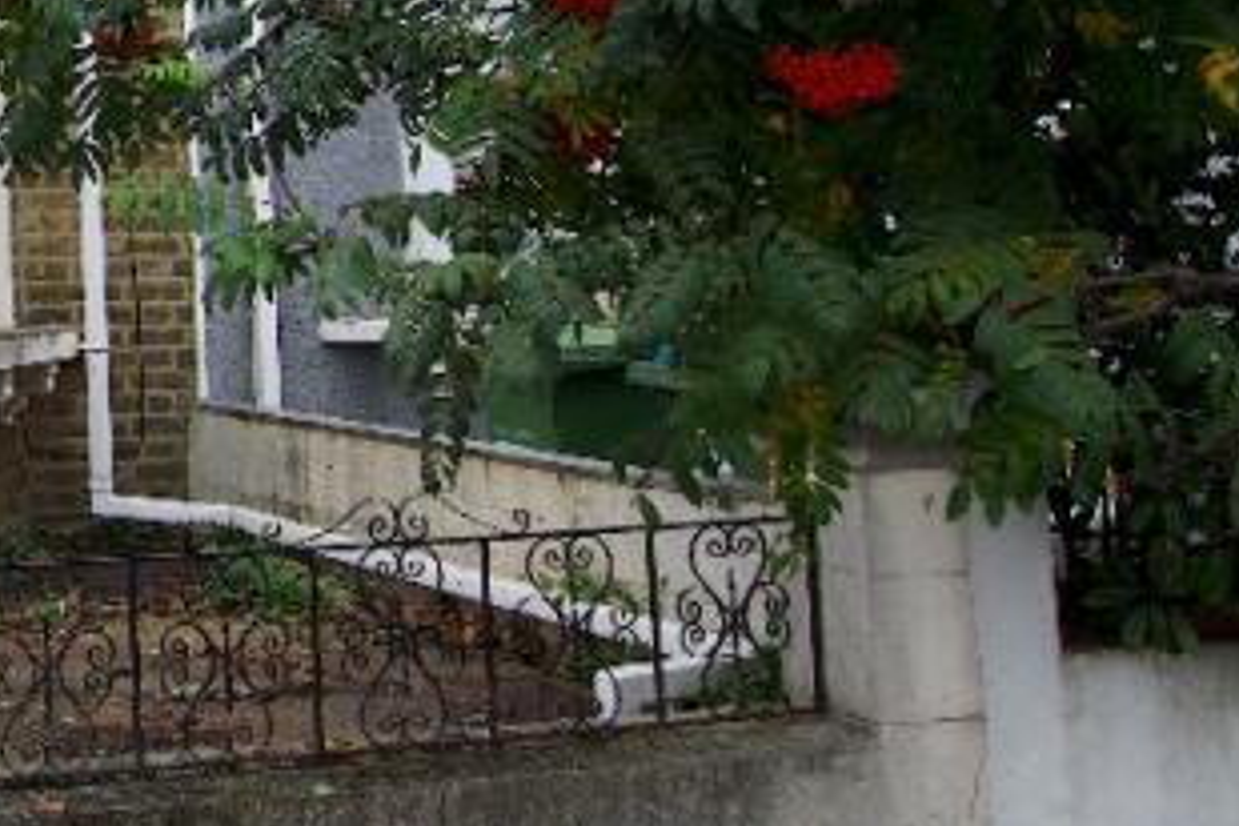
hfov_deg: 28.2
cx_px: -469
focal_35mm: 55
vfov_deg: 23.4
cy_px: -62
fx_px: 1881
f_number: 8
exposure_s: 1/50
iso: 250
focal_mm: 11
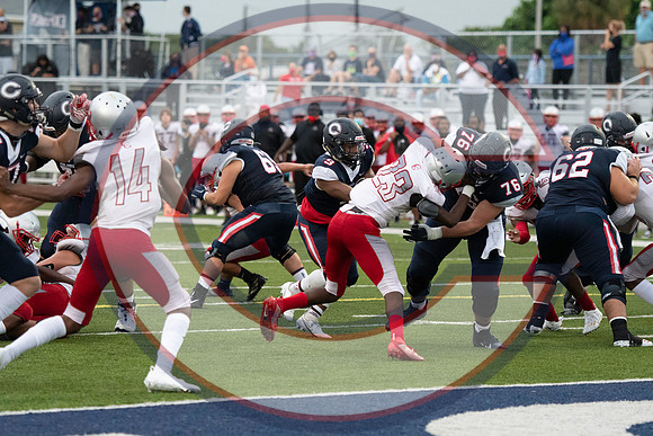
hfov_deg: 11.0
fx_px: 3402
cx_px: 326
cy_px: 218
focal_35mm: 188
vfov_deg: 7.3
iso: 4000
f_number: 2.8
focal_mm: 125
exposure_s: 1/2000
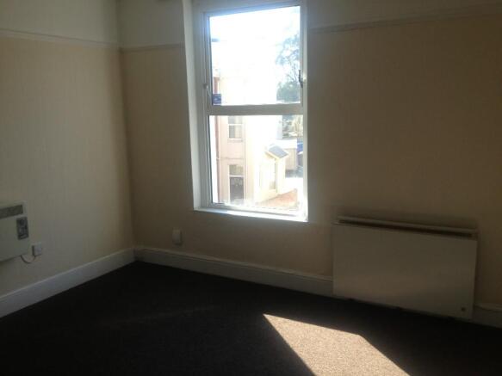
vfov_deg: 40.7
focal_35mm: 35
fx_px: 507
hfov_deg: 52.6
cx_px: 251
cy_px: 188
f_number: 2.4
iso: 50
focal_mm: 4.28
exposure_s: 1/215
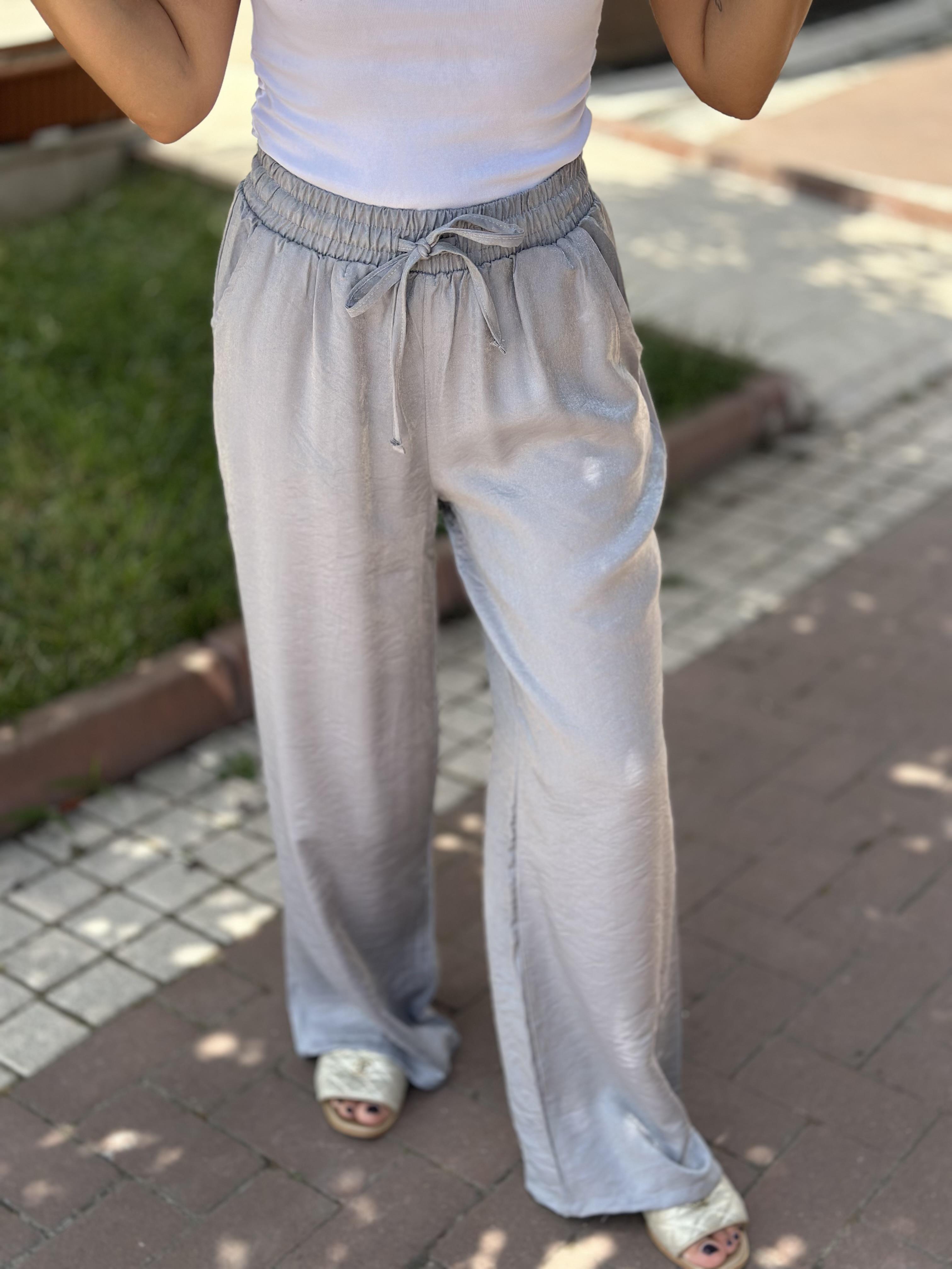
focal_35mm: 48
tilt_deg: -30.2
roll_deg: -2.8
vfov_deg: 39.7
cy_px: 634
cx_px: 476
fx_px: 1760
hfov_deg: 30.3
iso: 80
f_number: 1.78
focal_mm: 6.86
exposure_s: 1/2114
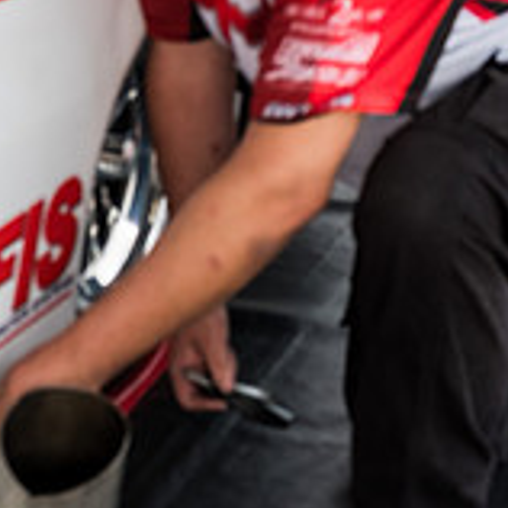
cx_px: 174
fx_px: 2374
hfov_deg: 12.2
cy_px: -55
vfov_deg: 12.0
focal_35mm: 143
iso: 400
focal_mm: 39
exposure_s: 1/80
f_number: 9
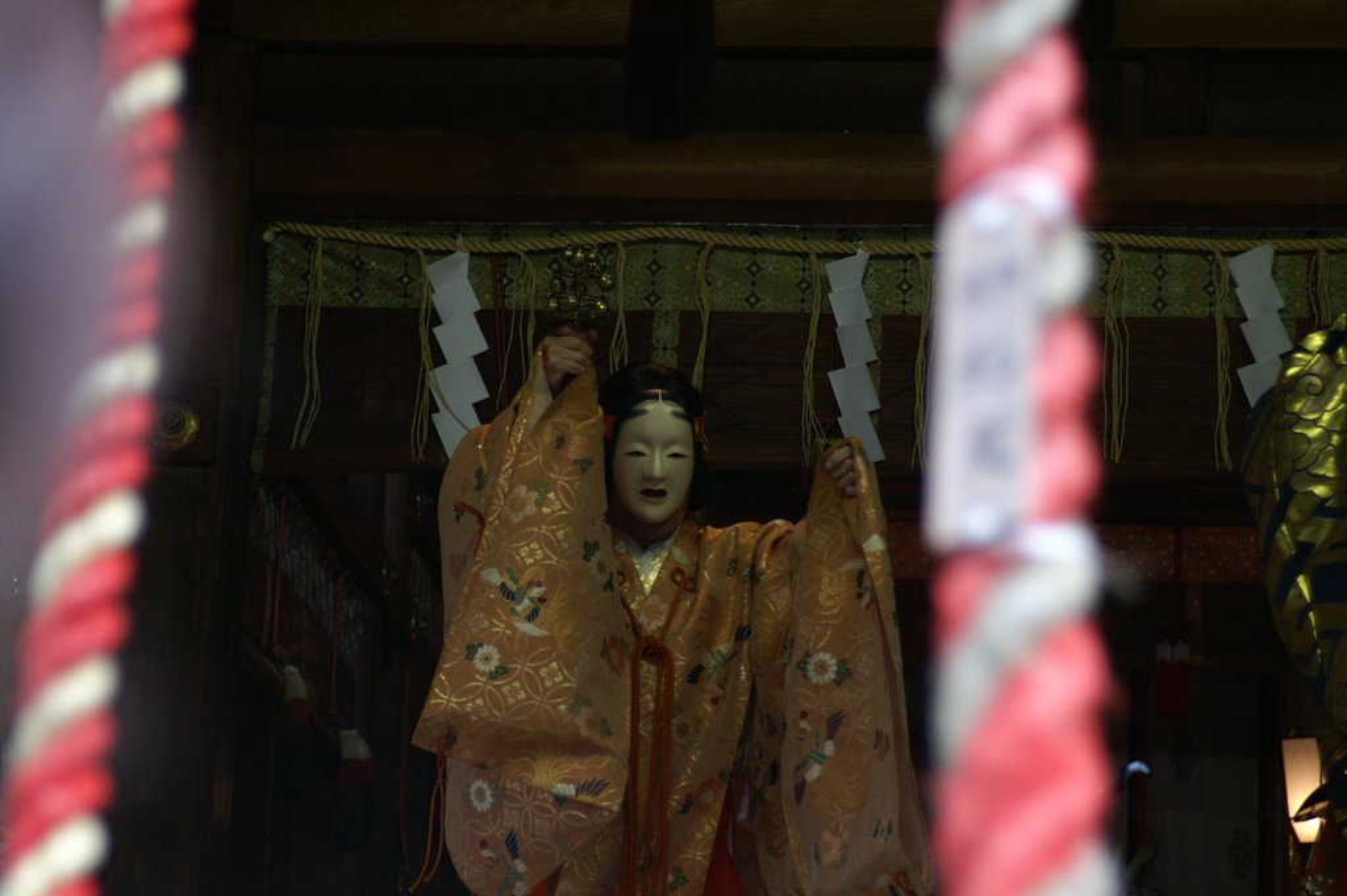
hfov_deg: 15.2
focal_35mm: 135
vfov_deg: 10.1
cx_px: 674
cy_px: 448
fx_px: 5047
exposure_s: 1/80
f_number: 4.5
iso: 400
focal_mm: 90
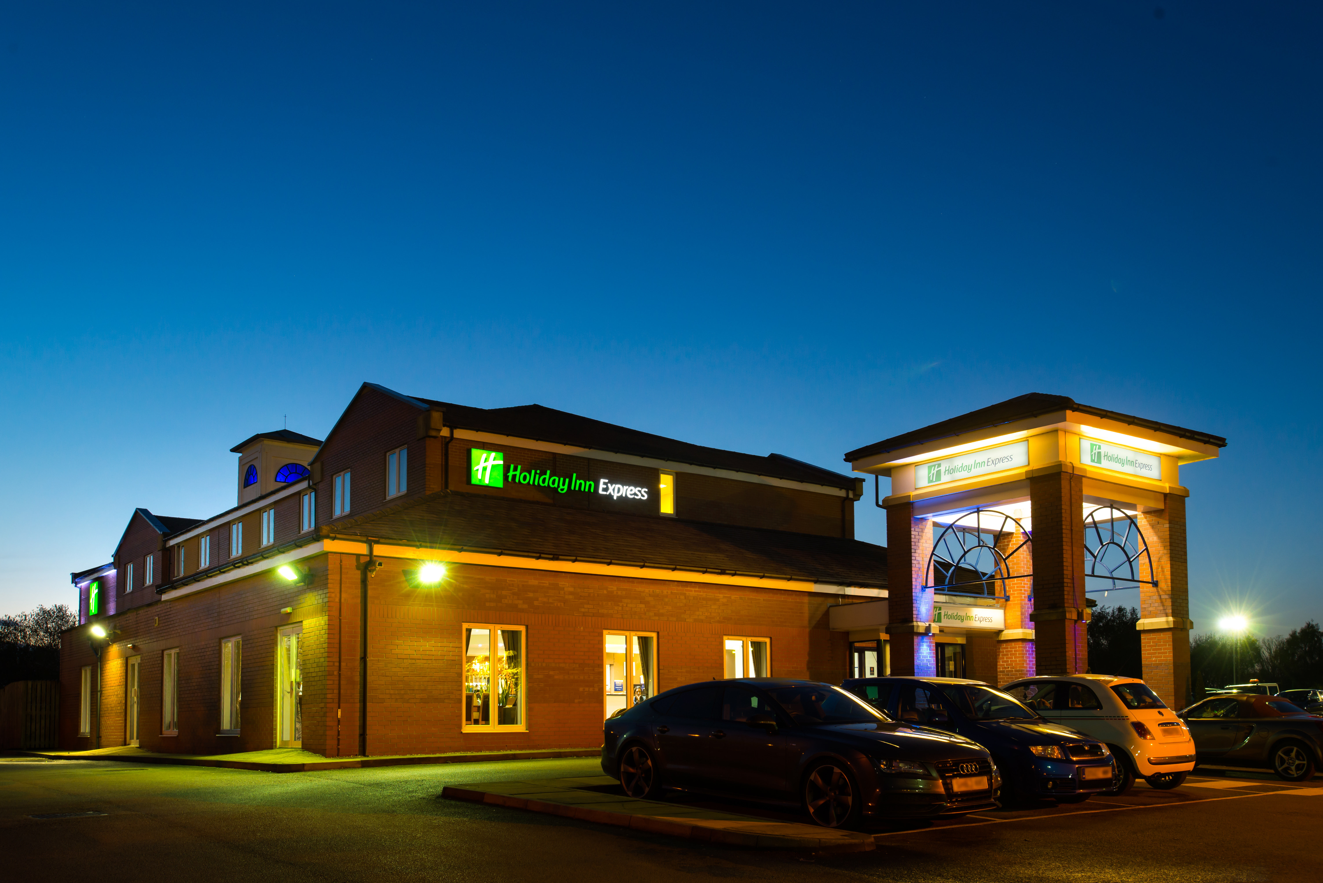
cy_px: 442
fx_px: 1176
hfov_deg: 58.7
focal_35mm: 32
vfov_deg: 41.1
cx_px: 662
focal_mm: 32
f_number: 11
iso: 400
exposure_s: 1
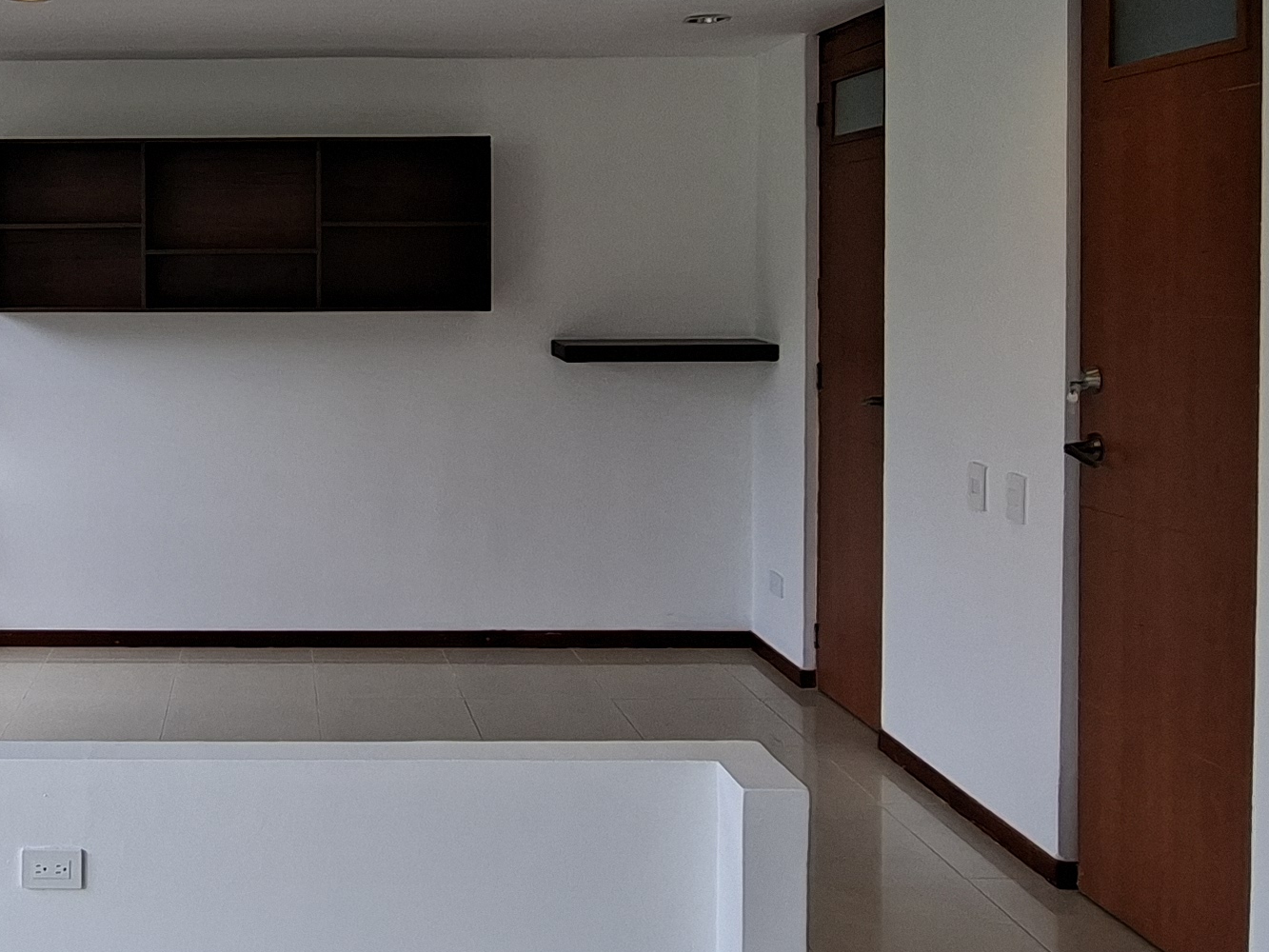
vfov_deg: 36.3
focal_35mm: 39
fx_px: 1430
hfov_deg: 45.2
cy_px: 290
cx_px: 236
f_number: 2.2
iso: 40
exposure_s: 1/101
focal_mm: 1.74
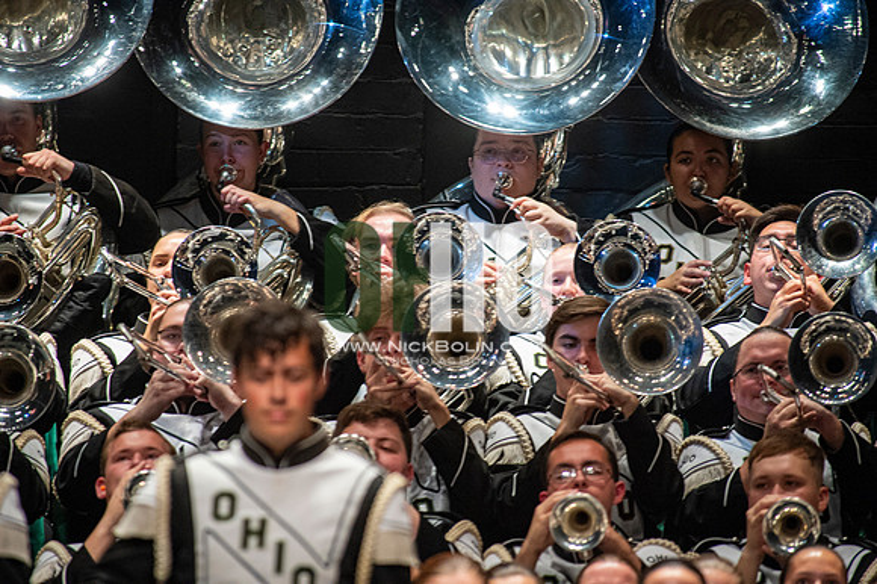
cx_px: 438
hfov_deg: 3.4
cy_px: 292
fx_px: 14608
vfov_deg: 2.3
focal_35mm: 600
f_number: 5.6
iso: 5000
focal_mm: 600
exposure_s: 1/400
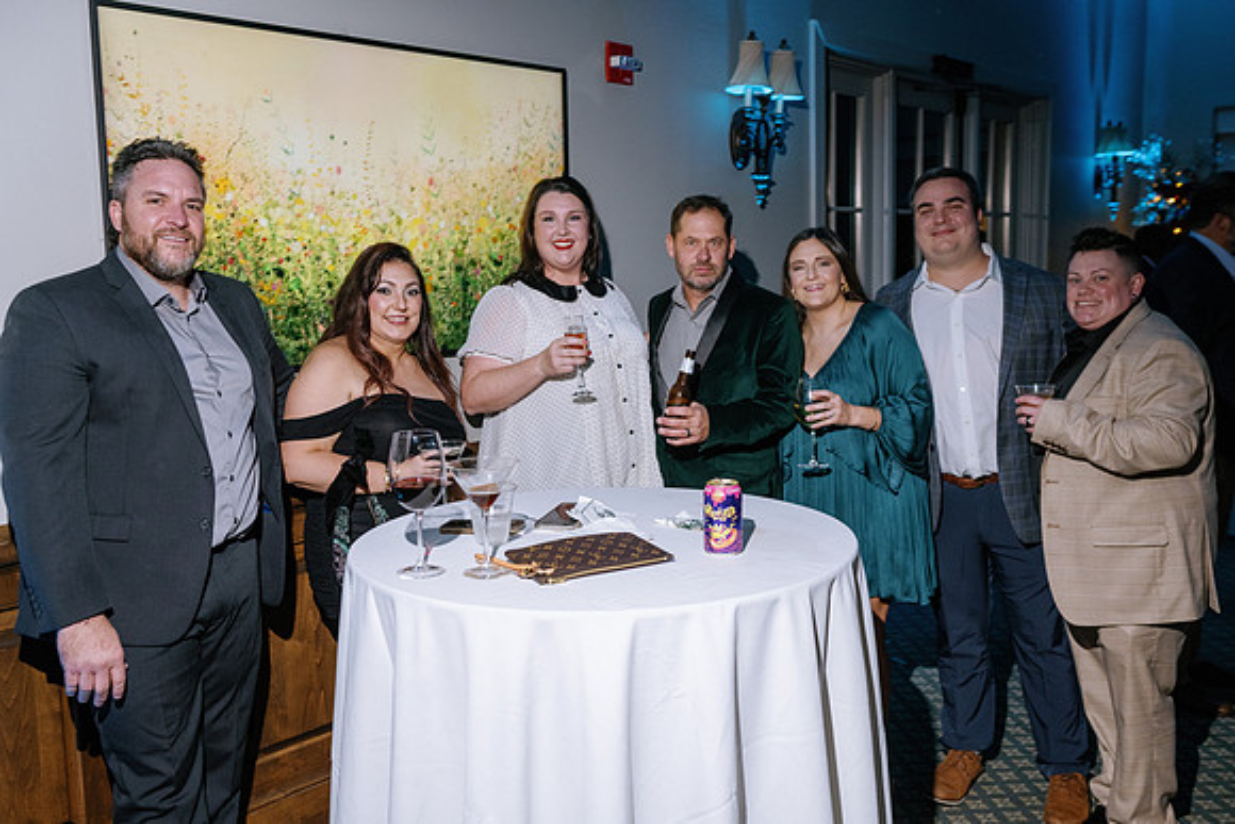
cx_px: 618
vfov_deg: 37.9
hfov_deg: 54.4
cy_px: 412
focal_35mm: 35
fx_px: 1201
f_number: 4
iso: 800
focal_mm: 35
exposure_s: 1/125
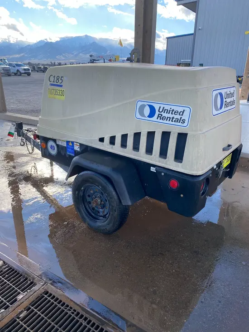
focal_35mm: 26
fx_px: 249
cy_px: 166
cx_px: 124
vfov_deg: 67.3
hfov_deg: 53.1
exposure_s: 1/504
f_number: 1.8
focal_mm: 4.25
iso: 32
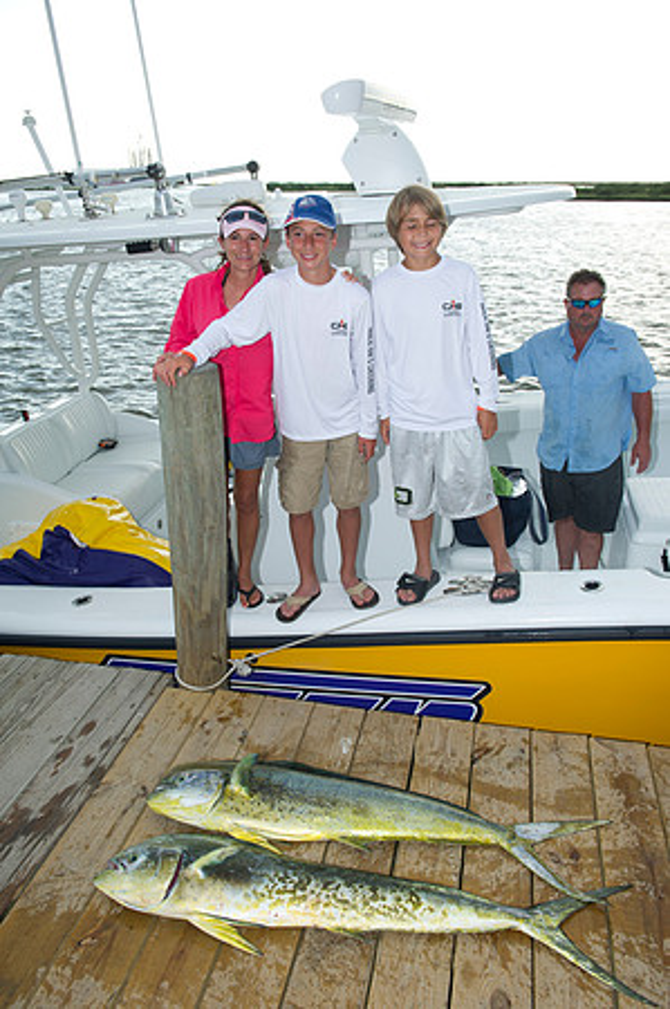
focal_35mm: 29
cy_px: 504
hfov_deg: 44.9
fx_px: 811
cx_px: 335
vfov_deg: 63.7
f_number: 6.3
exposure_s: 1/200
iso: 200
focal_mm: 29
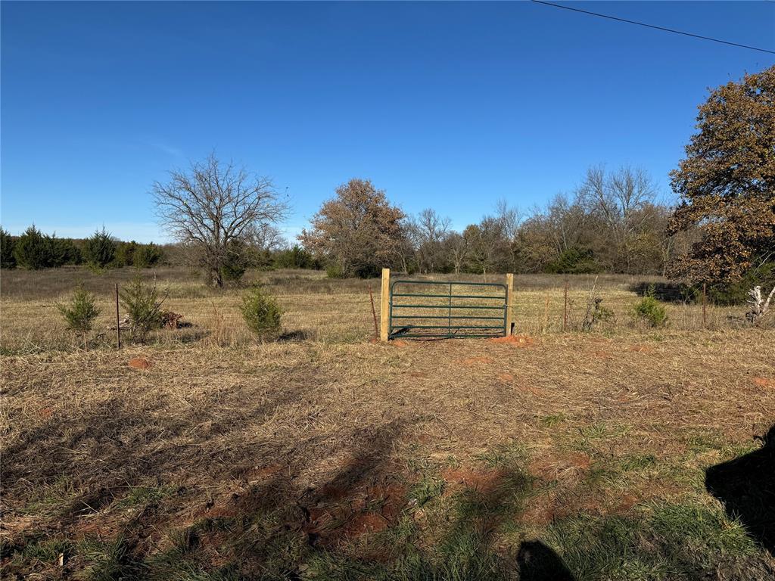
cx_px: 388
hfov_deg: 71.6
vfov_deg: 56.8
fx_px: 537
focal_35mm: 24
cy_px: 290
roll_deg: -1.9
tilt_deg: -1.6
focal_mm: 6.76
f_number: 1.78
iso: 80
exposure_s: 1/5814
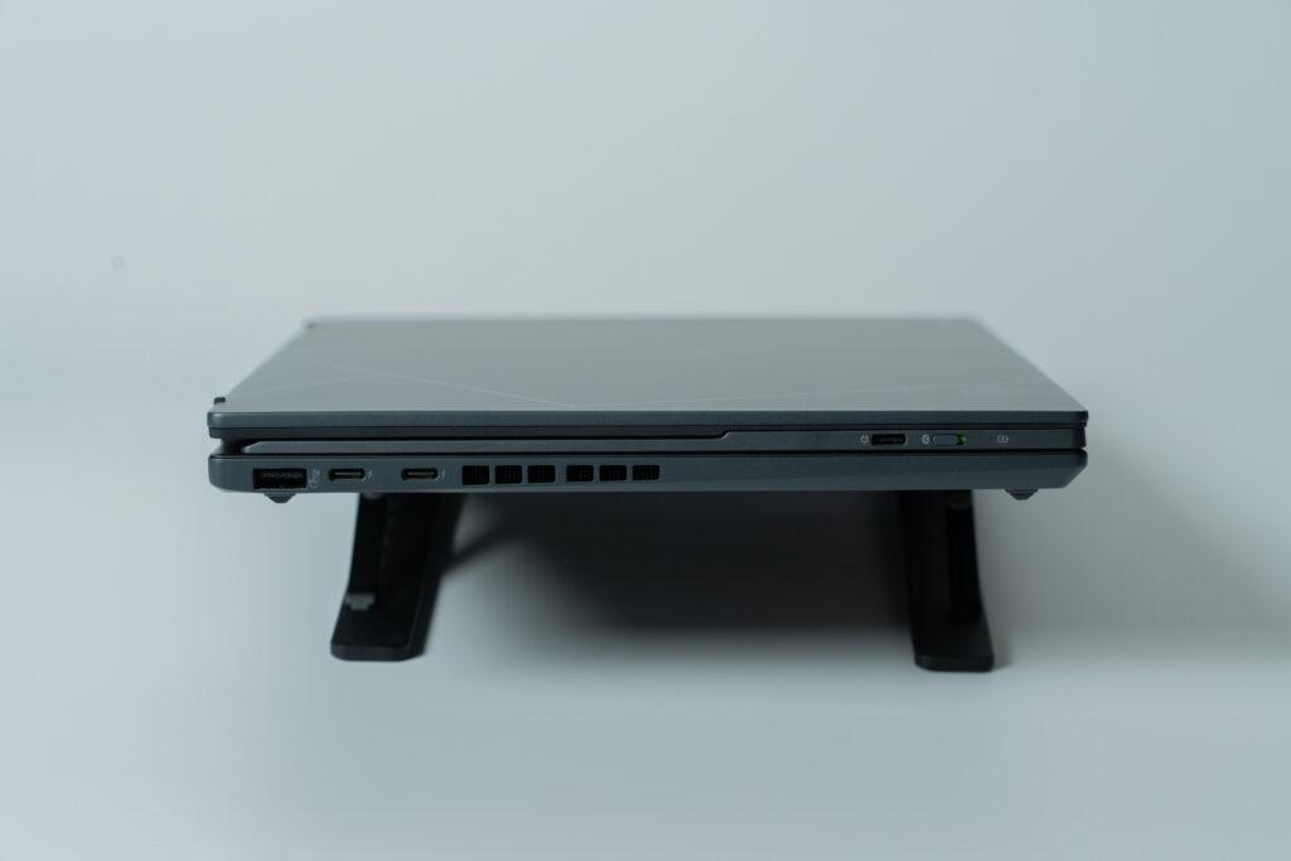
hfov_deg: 20.8
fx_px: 3515
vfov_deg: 14.0
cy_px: 430
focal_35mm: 98
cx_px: 646
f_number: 8
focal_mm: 98
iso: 640
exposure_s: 1/50
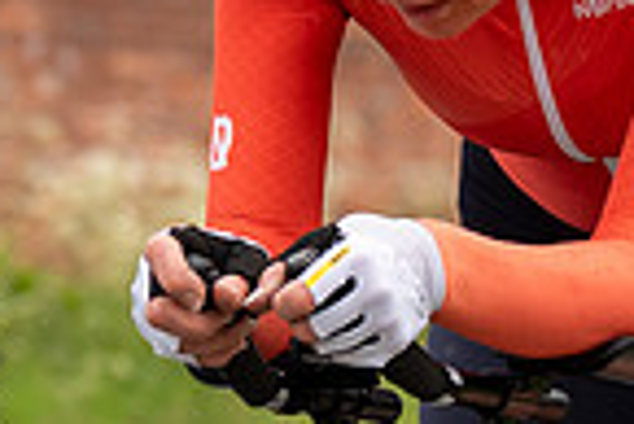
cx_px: 549
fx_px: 9995
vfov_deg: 2.4
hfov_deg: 3.6
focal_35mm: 567
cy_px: -34
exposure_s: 1/1000
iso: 250
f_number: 3.5
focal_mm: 70
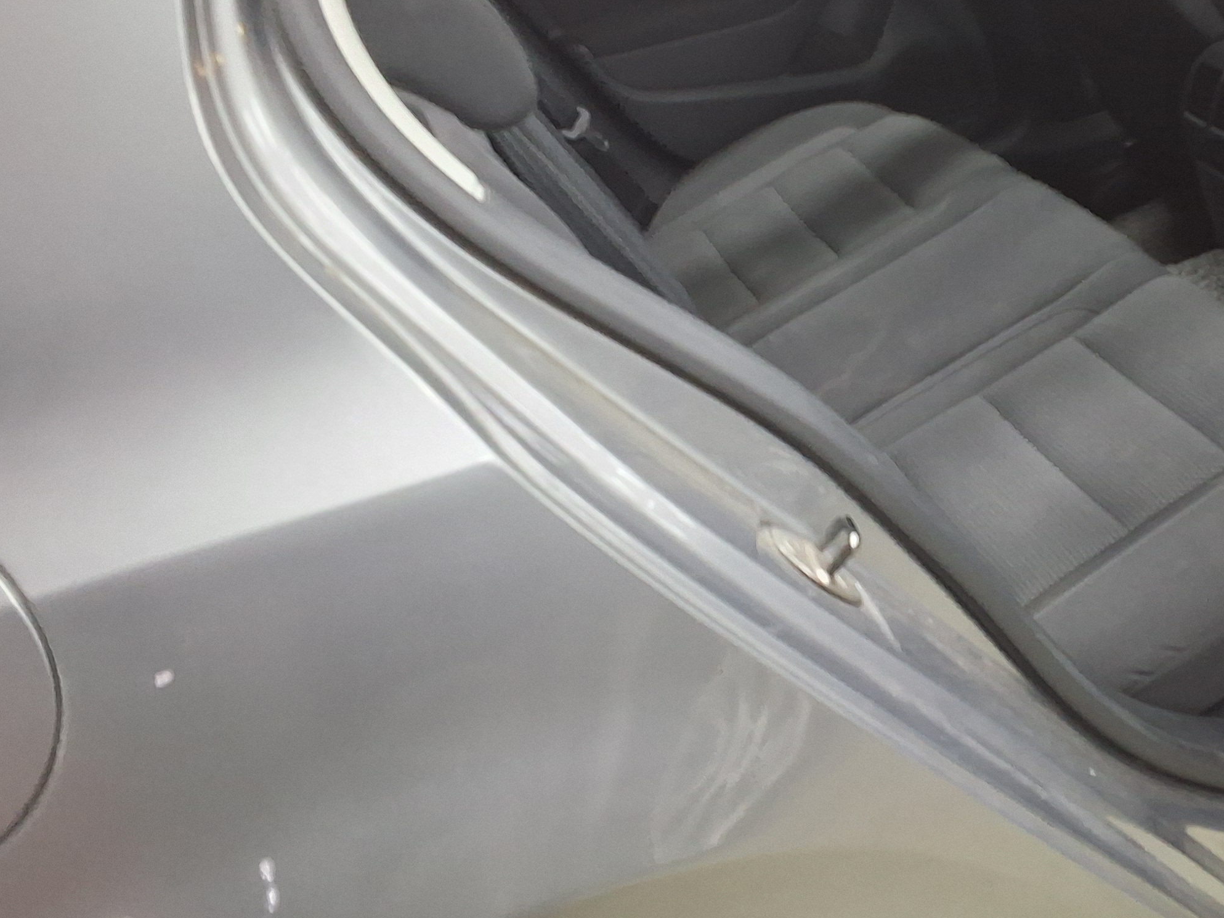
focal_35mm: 46
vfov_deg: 31.0
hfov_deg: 40.2
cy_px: 246
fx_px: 1626
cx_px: 904
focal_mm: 2.91
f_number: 1.9
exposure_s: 1/40
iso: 160
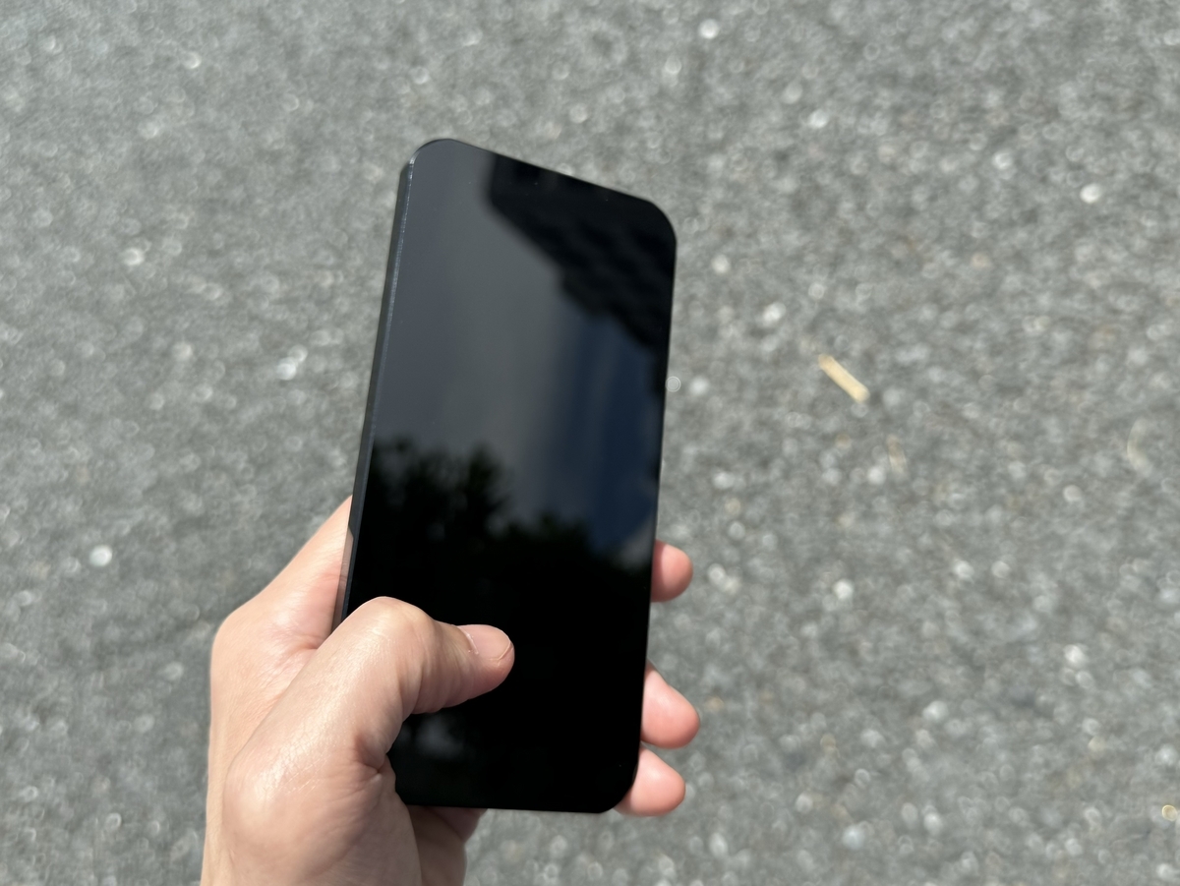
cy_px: 443
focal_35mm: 24
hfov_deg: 71.6
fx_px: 818
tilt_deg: -58.3
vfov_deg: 56.8
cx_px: 590
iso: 80
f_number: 1.78
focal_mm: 6.76
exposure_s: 1/2415
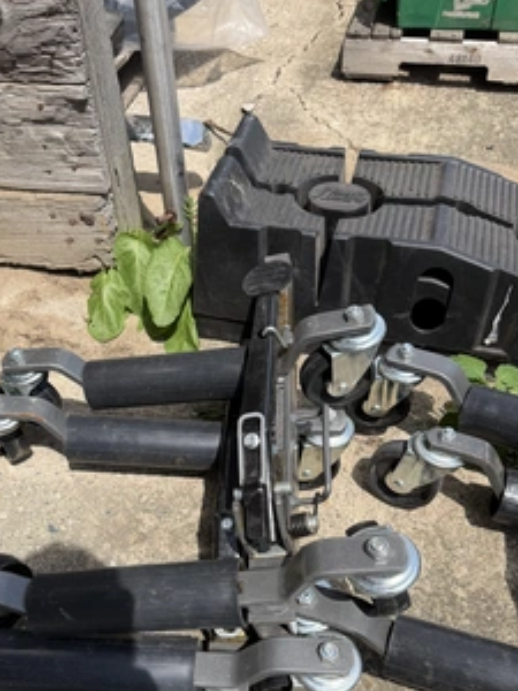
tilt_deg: -50.5
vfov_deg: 55.8
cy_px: 454
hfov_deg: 43.9
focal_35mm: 32
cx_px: 207
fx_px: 638
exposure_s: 1/3279
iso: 80
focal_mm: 6.76
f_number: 1.78
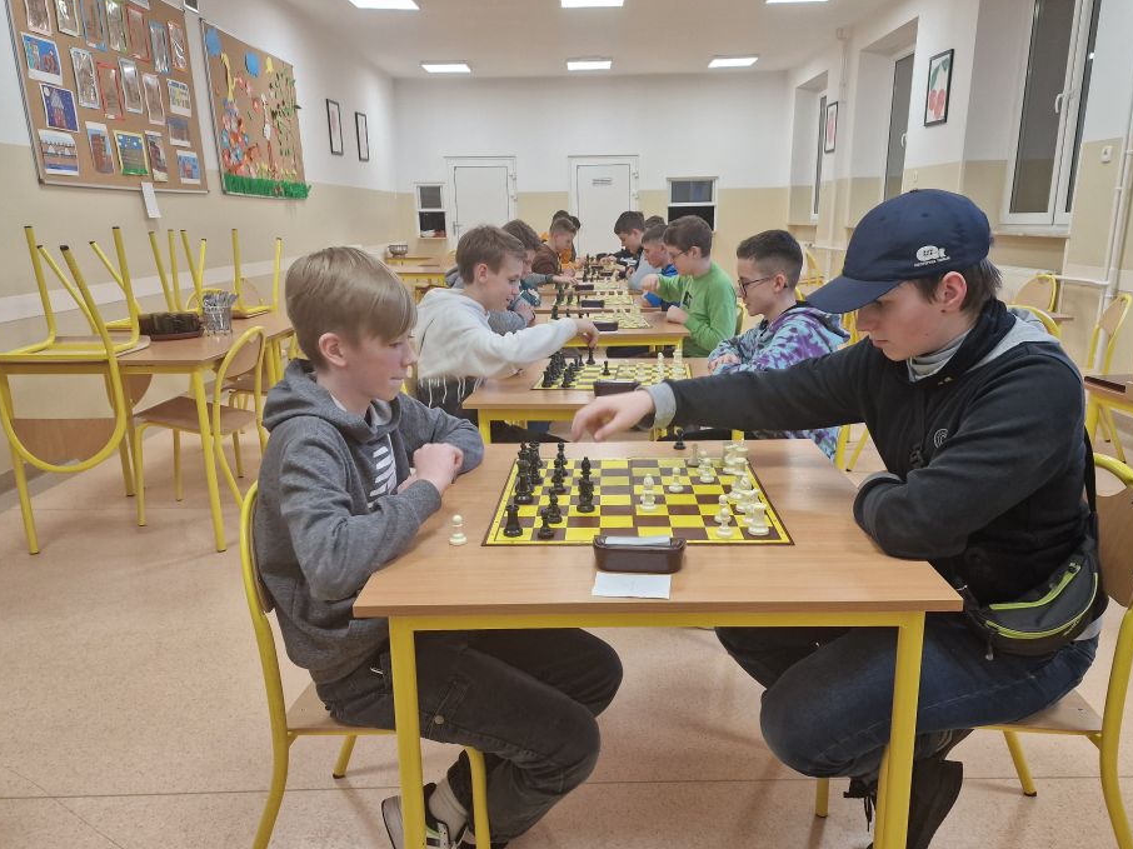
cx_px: 588
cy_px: 449
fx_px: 851
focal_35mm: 26
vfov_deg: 53.0
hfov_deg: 67.3
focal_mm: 6.4
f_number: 1.8
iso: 160
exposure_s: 1/100
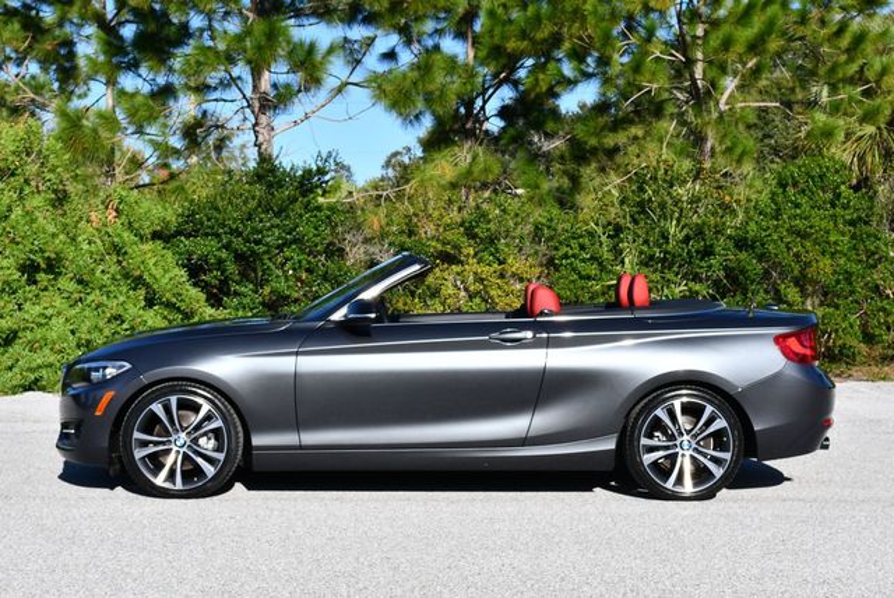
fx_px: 1690
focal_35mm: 68
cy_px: 299
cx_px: 447
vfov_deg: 20.1
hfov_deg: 29.6
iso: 110
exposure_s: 1/250
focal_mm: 34
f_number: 8
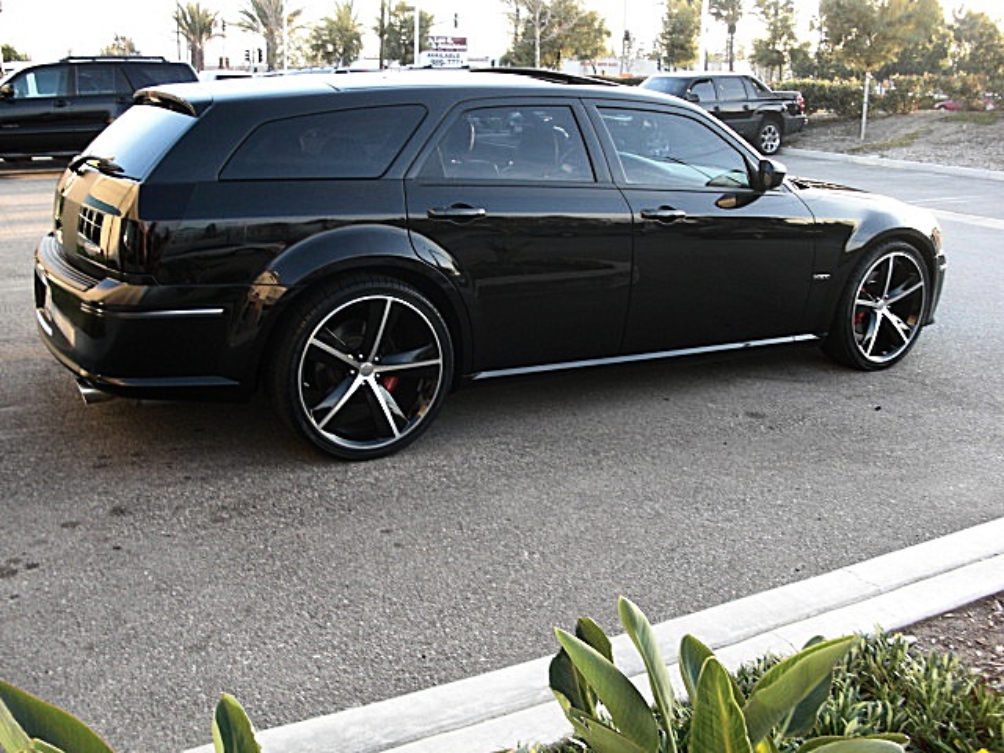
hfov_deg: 51.4
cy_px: 376
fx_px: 1044
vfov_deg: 39.7
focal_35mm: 36
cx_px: 502
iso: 100
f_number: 2.8
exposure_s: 1/80
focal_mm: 6.3
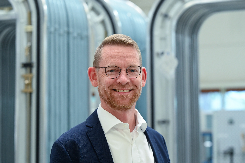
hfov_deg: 17.8
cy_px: 82
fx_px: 782
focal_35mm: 115
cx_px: 122
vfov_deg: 11.9
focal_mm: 115
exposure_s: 1/200
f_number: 5
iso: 2000
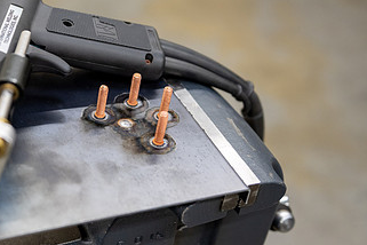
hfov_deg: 29.8
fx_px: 663
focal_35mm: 65
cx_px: 42
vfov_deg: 20.9
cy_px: 92
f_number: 2.8
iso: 640
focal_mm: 36
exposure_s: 1/160
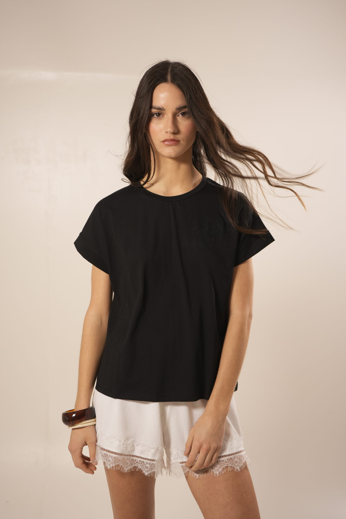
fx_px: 721
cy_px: 260
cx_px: 173
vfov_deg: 39.6
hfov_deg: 27.0
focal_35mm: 50
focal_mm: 50
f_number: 2.8
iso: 500
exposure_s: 1/100
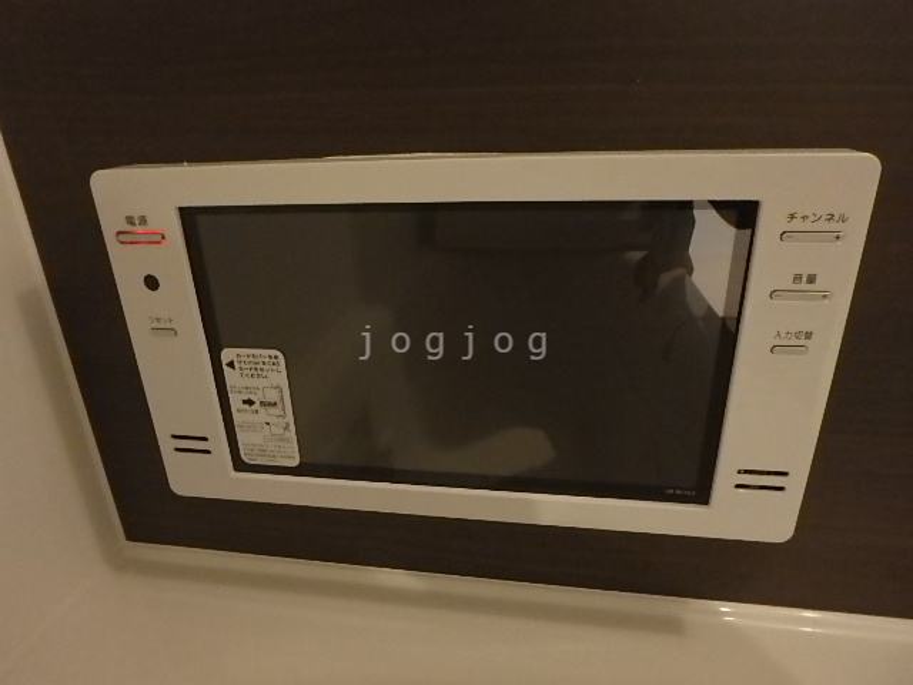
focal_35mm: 21
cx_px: 456
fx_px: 554
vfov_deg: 63.4
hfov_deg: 79.0
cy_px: 342
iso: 1600
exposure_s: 1/20
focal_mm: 3.7
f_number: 3.5
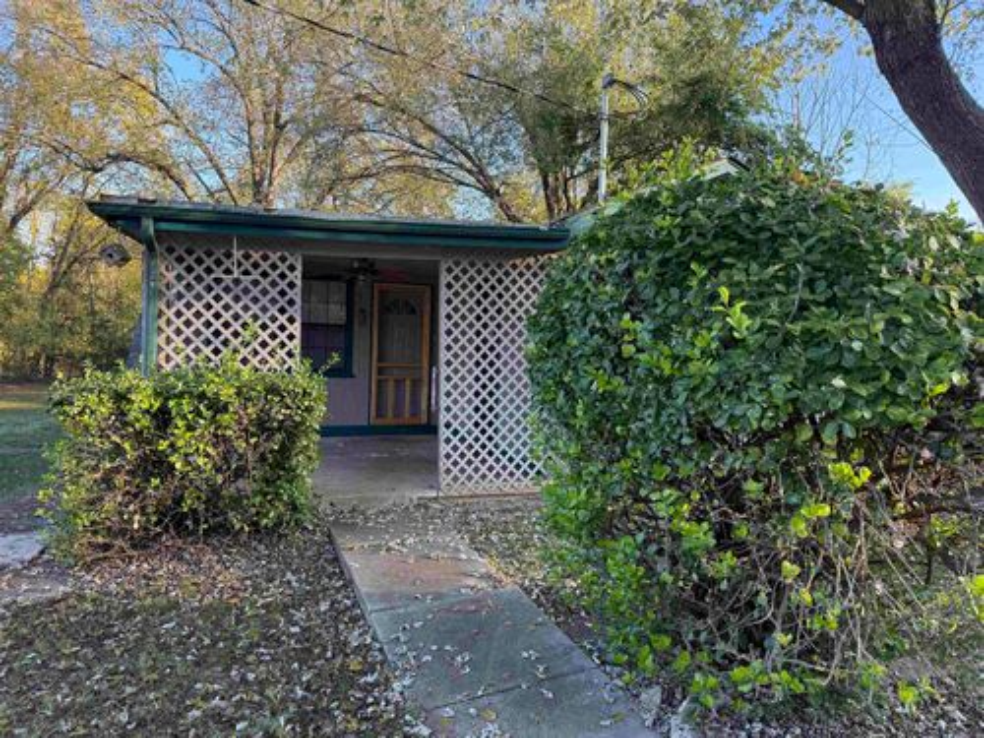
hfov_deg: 71.6
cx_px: 492
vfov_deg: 56.8
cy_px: 369
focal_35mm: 24
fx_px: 682
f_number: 1.78
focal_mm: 6.76
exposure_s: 1/243
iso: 125
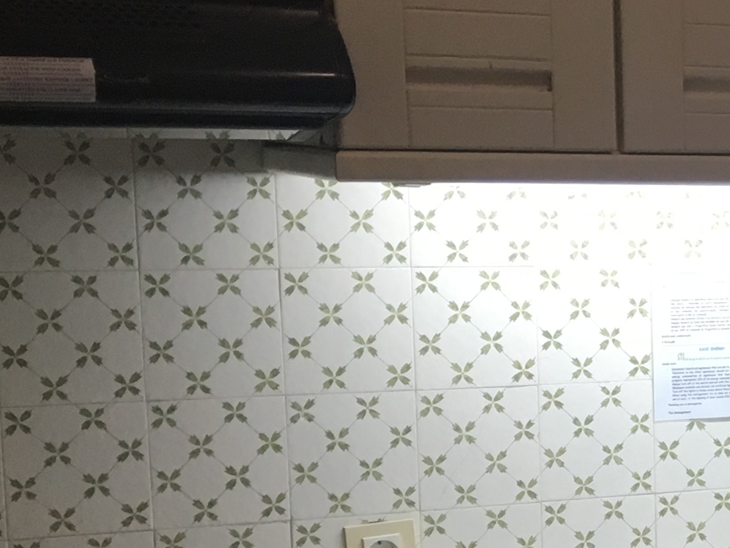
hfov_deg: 16.3
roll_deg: -1.3
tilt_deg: -10.8
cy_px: 507
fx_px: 2257
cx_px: 1185
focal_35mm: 107
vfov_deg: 13.7
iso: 50
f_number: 2.2
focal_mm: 4.15
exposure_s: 1/33
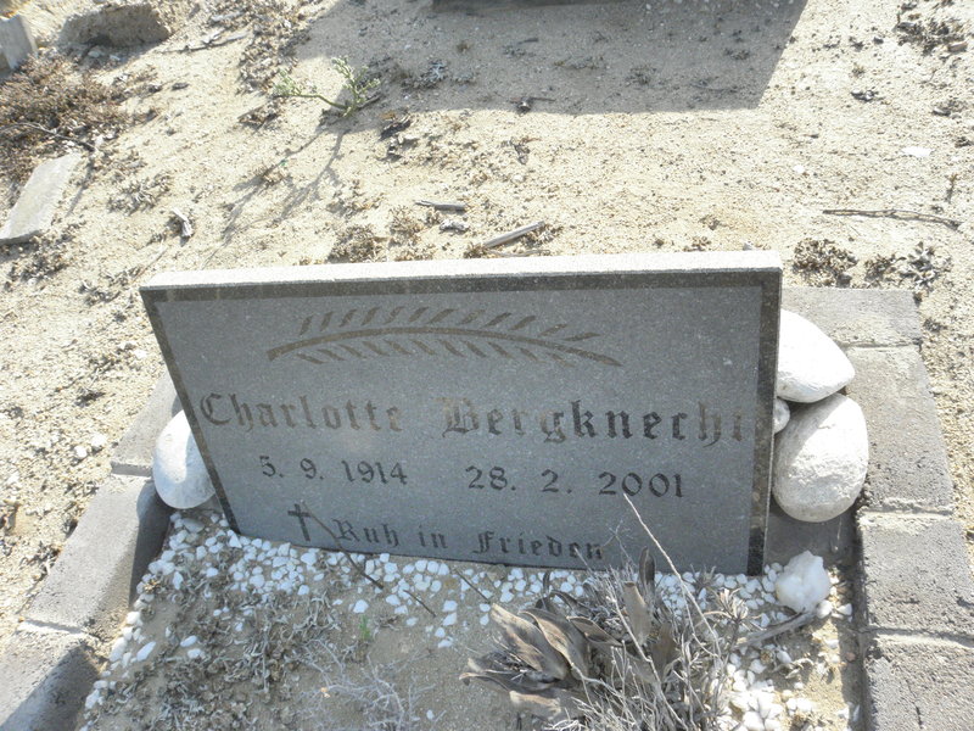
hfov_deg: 67.3
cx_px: 487
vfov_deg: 53.1
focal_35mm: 26
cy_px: 366
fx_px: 732
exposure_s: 1/320
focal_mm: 4.6
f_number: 5.6
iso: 200
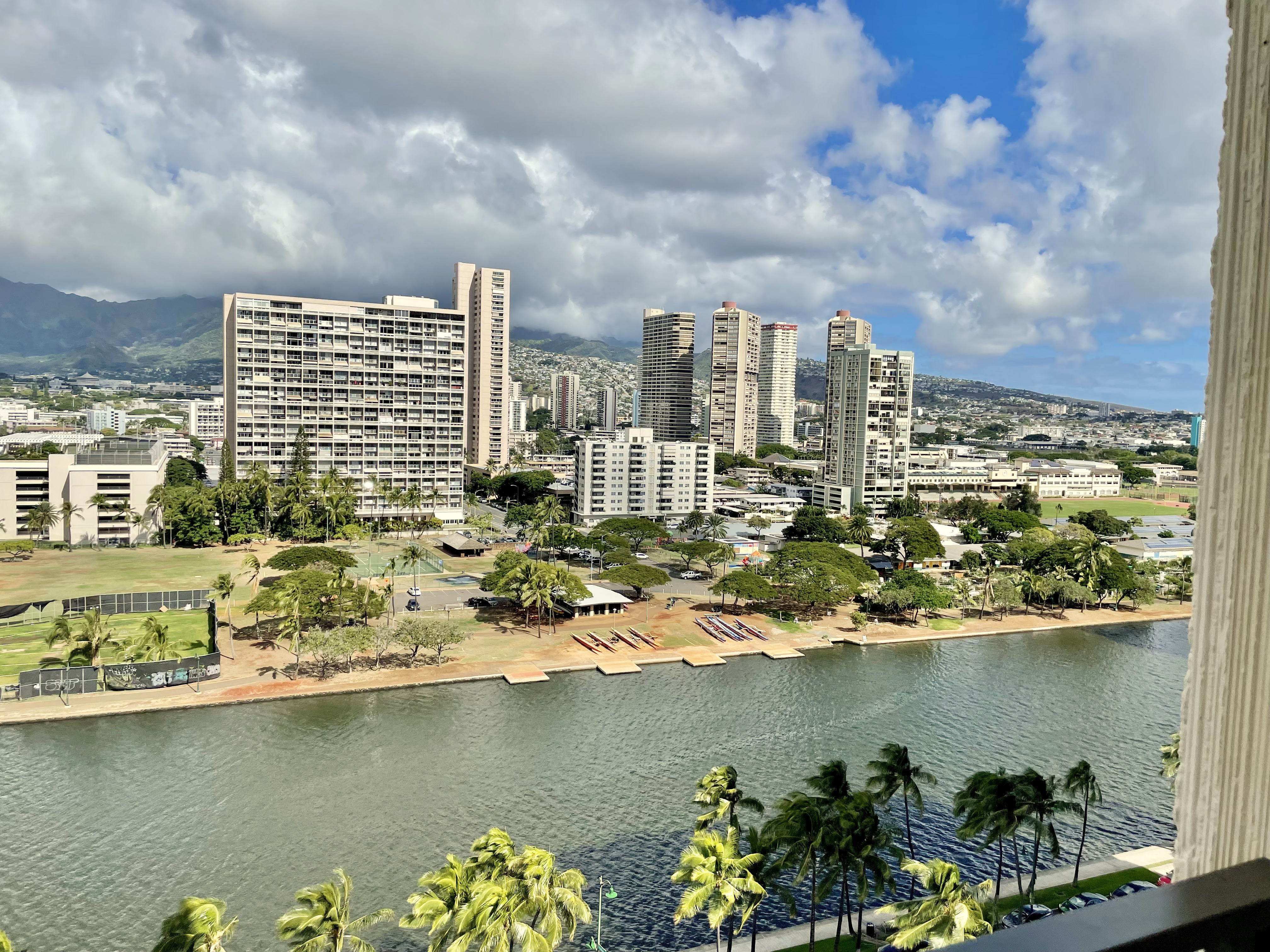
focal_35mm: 26
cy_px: 476
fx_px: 954
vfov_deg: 53.1
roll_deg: -1.2
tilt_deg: -4.0
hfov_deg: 67.3
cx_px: 635
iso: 32
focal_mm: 4.2
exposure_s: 1/9091
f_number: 1.6
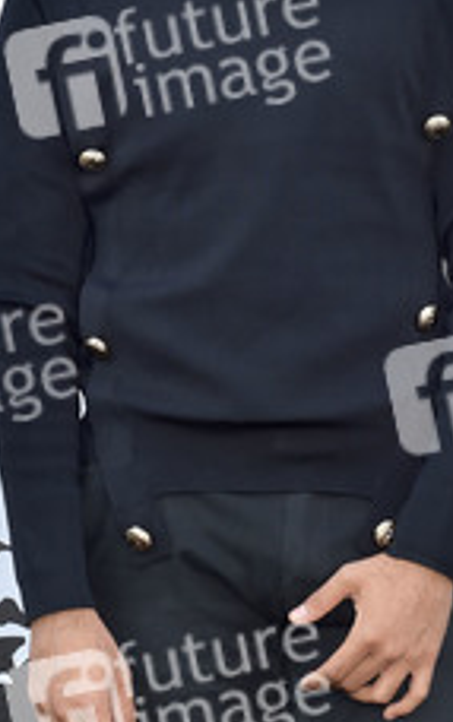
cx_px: 261
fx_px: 2325
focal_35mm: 118
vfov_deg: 17.6
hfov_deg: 11.1
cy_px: 222
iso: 250
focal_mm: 66
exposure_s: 1/200
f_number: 6.3
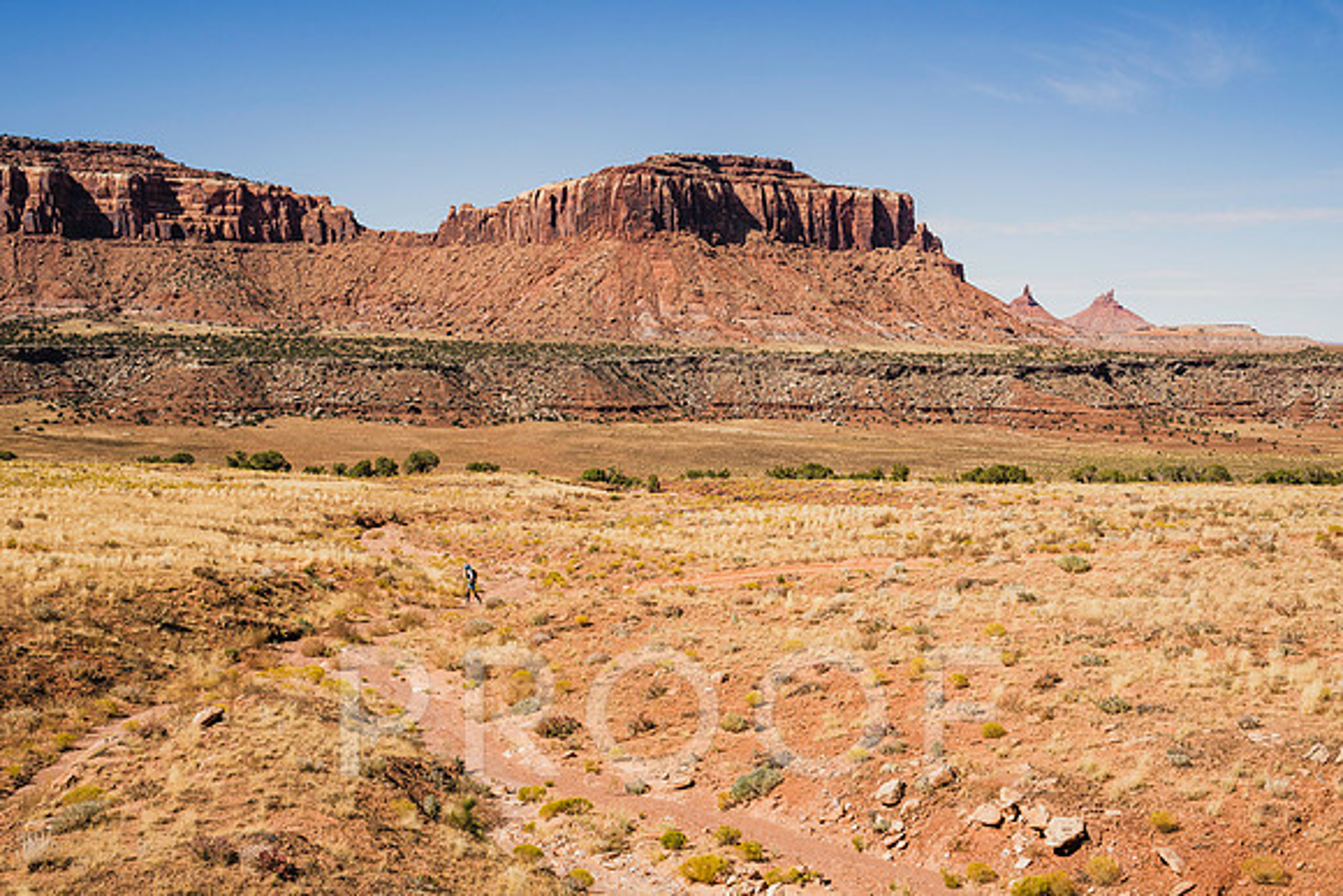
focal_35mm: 42
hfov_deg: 46.7
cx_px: 697
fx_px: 1554
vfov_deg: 32.2
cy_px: 449
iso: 160
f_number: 7.1
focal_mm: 39
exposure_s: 1/640
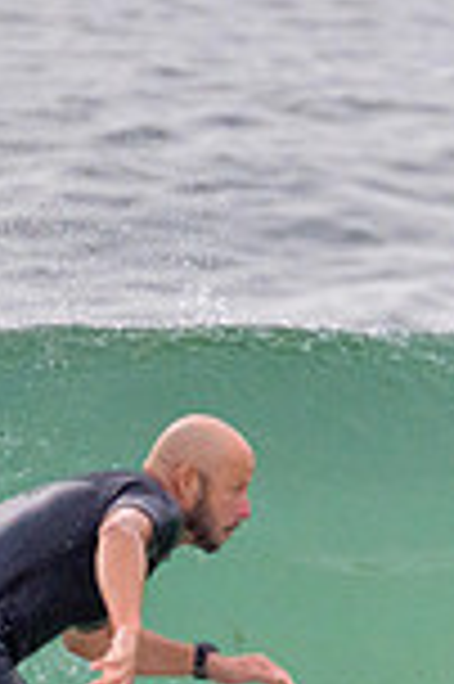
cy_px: 821
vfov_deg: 0.7
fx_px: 57861
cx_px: 494
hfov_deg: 0.4
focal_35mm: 3052
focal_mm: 800
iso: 1800
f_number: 11
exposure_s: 1/2000
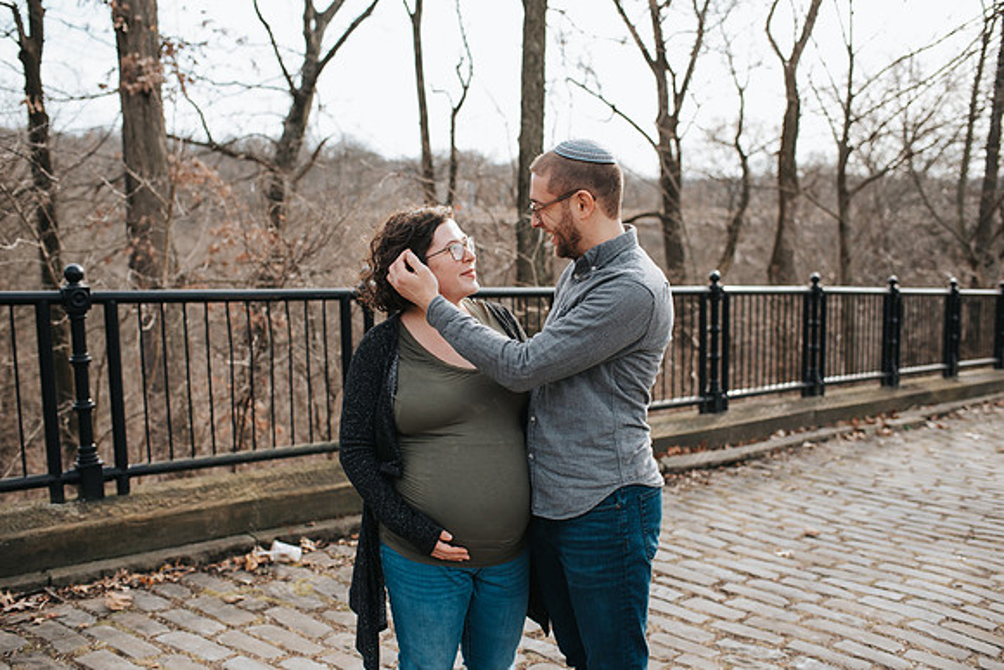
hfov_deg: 54.4
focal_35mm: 35
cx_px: 502
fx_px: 976
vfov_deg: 37.9
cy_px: 335
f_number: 3.2
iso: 110
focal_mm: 35
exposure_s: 1/400
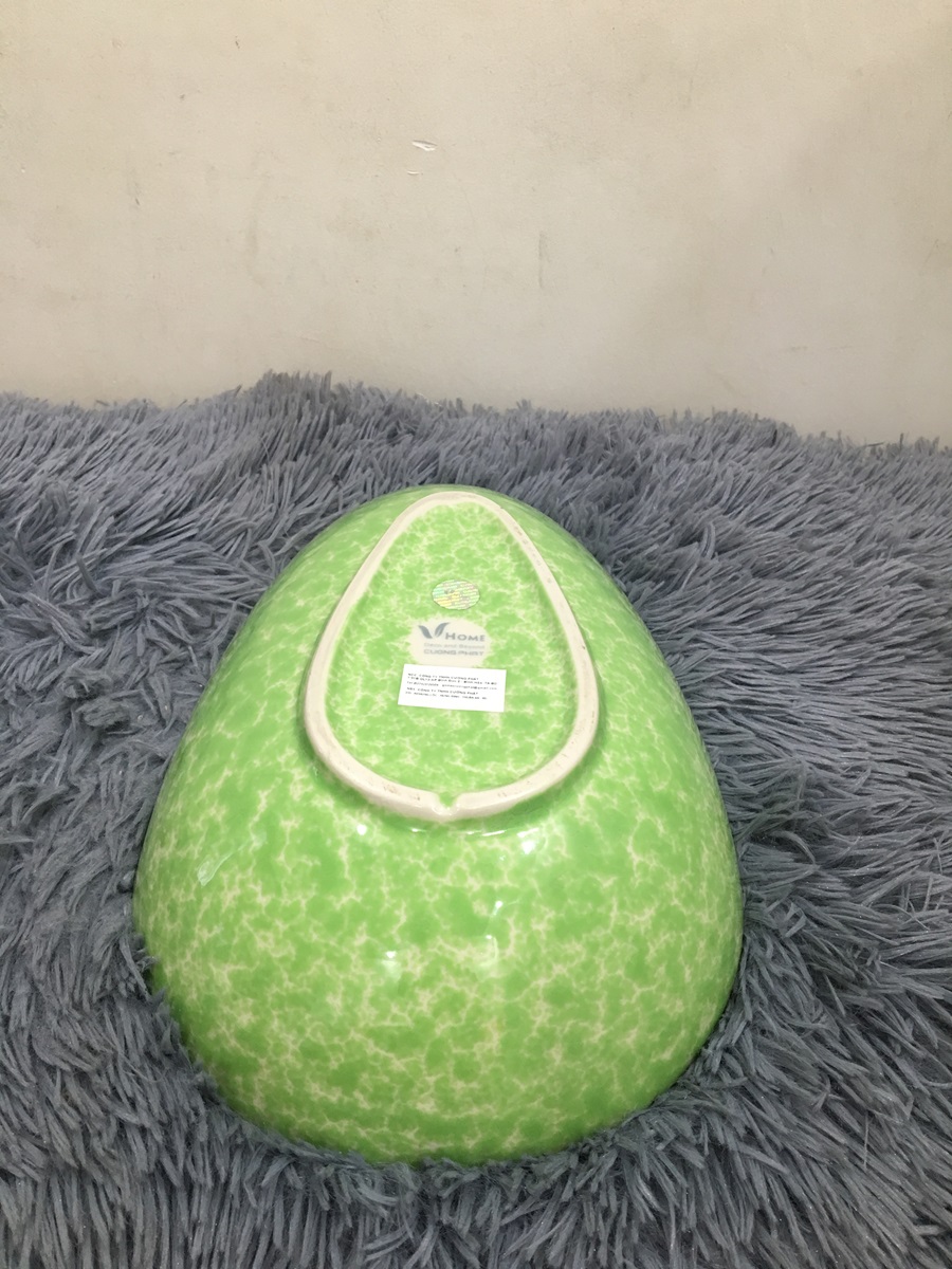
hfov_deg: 48.2
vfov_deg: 61.7
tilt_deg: -37.7
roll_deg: -3.3
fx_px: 1063
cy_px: 634
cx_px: 476
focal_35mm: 29
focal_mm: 4.15
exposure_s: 1/33
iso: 100
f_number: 2.2
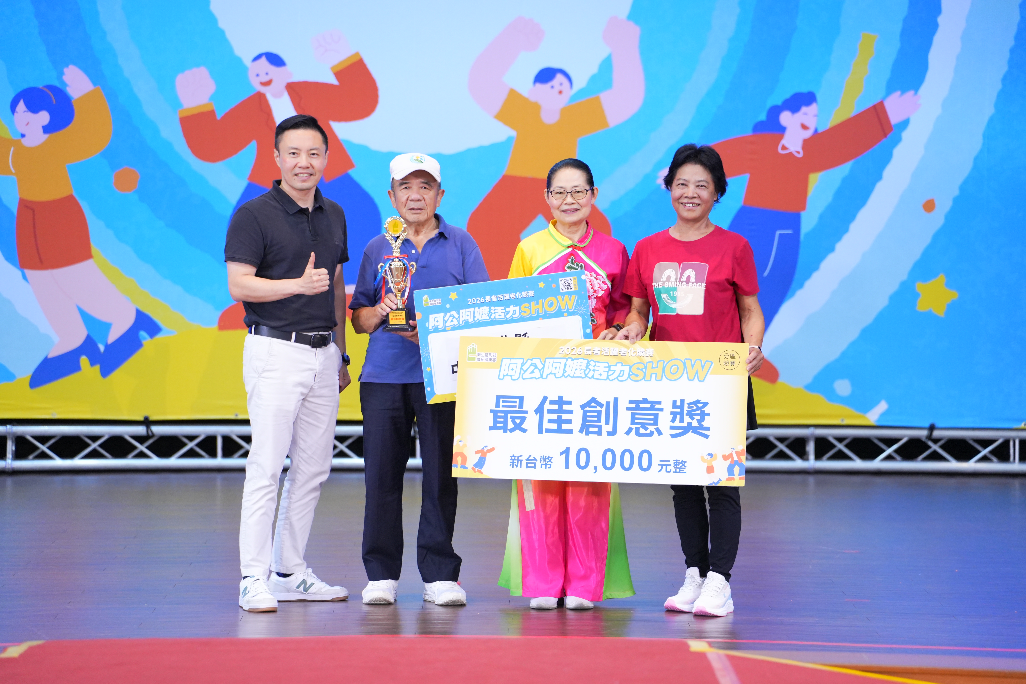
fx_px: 4275
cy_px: 342
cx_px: 513
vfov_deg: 9.1
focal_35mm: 150
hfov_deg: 13.7
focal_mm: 150
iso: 2500
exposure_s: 1/320
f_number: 3.5
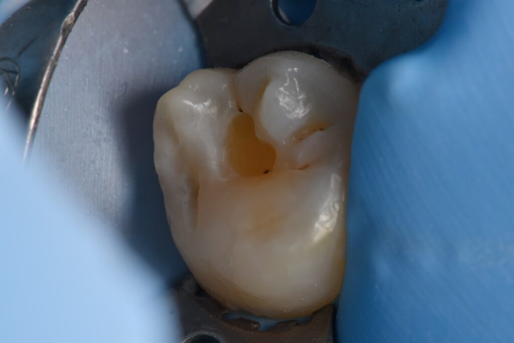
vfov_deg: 8.7
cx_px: 257
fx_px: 2241
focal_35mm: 157
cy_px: 172
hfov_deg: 13.1
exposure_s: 1/160
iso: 200
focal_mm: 105
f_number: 32
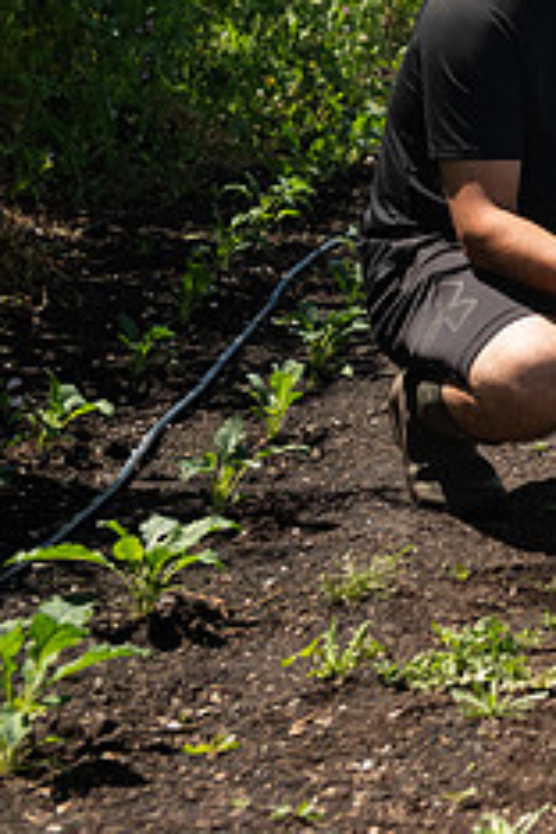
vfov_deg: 17.1
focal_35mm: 119
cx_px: 802
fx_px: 2757
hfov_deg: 11.1
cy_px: 166
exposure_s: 1/4000
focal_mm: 48
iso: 500
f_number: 4.5
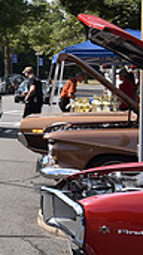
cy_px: 95
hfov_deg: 8.6
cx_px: -287
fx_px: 790
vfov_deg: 18.3
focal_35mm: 117
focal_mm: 22
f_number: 7.1
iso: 100
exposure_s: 1/200
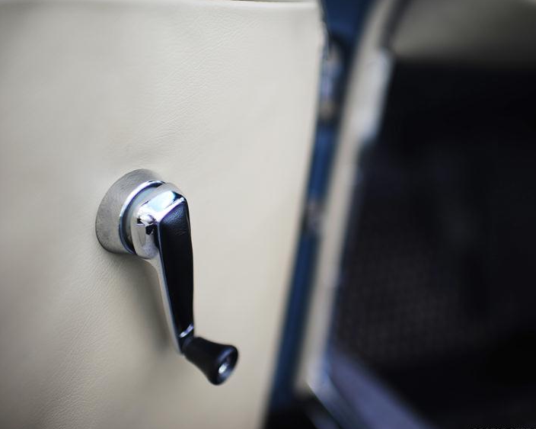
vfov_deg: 35.7
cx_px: 329
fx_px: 666
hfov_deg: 43.5
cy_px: 214
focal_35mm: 42
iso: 100
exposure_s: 1/400
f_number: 1.4
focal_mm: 35
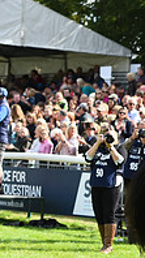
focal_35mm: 215
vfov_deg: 10.0
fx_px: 1473
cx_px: 310
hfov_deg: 5.5
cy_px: 208
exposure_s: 1/1600
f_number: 4.5
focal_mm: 70
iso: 400
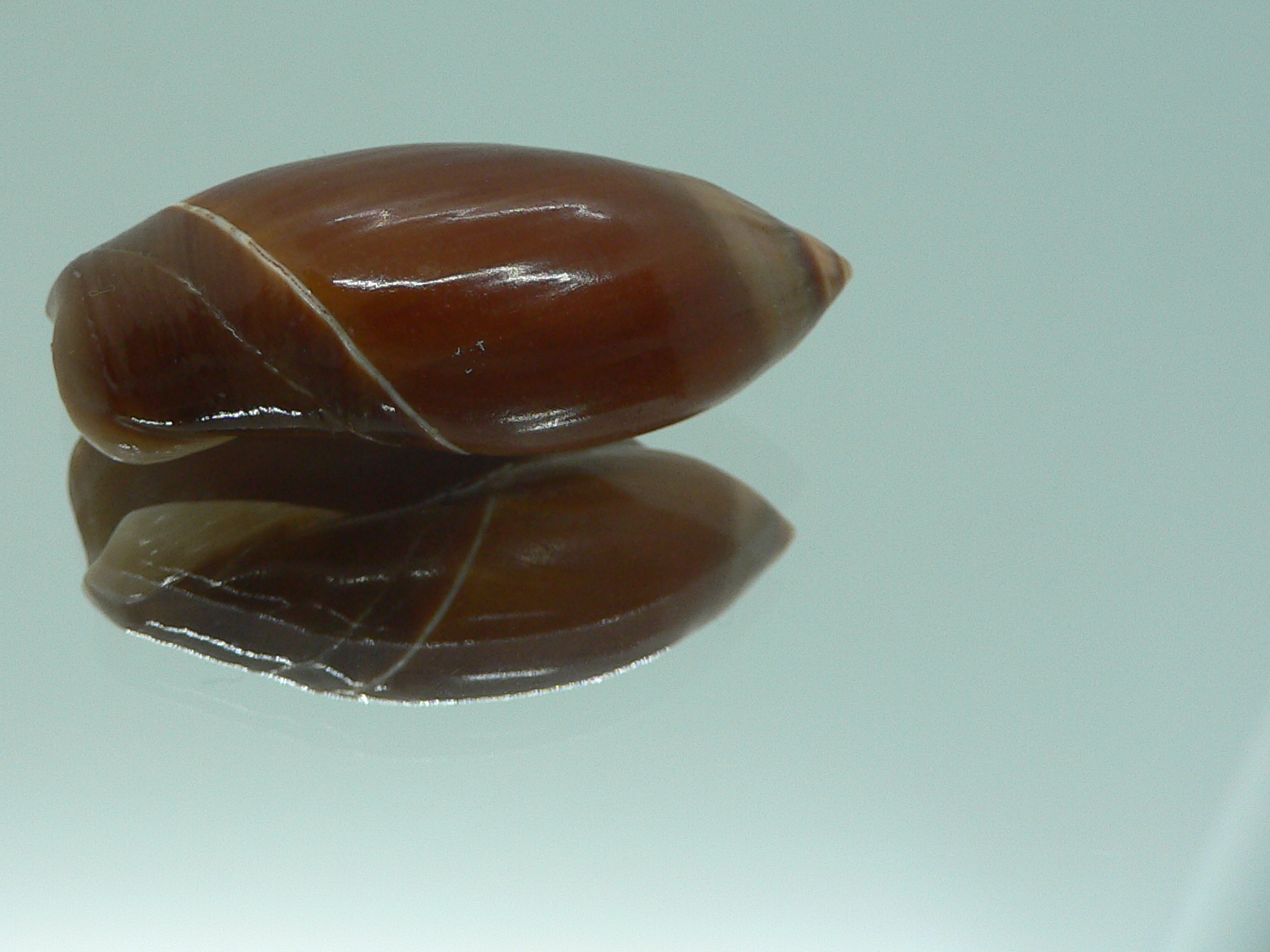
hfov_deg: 40.8
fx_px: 1687
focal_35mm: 46
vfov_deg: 31.3
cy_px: 329
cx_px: 442
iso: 100
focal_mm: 4.6
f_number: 2.8
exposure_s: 1/60
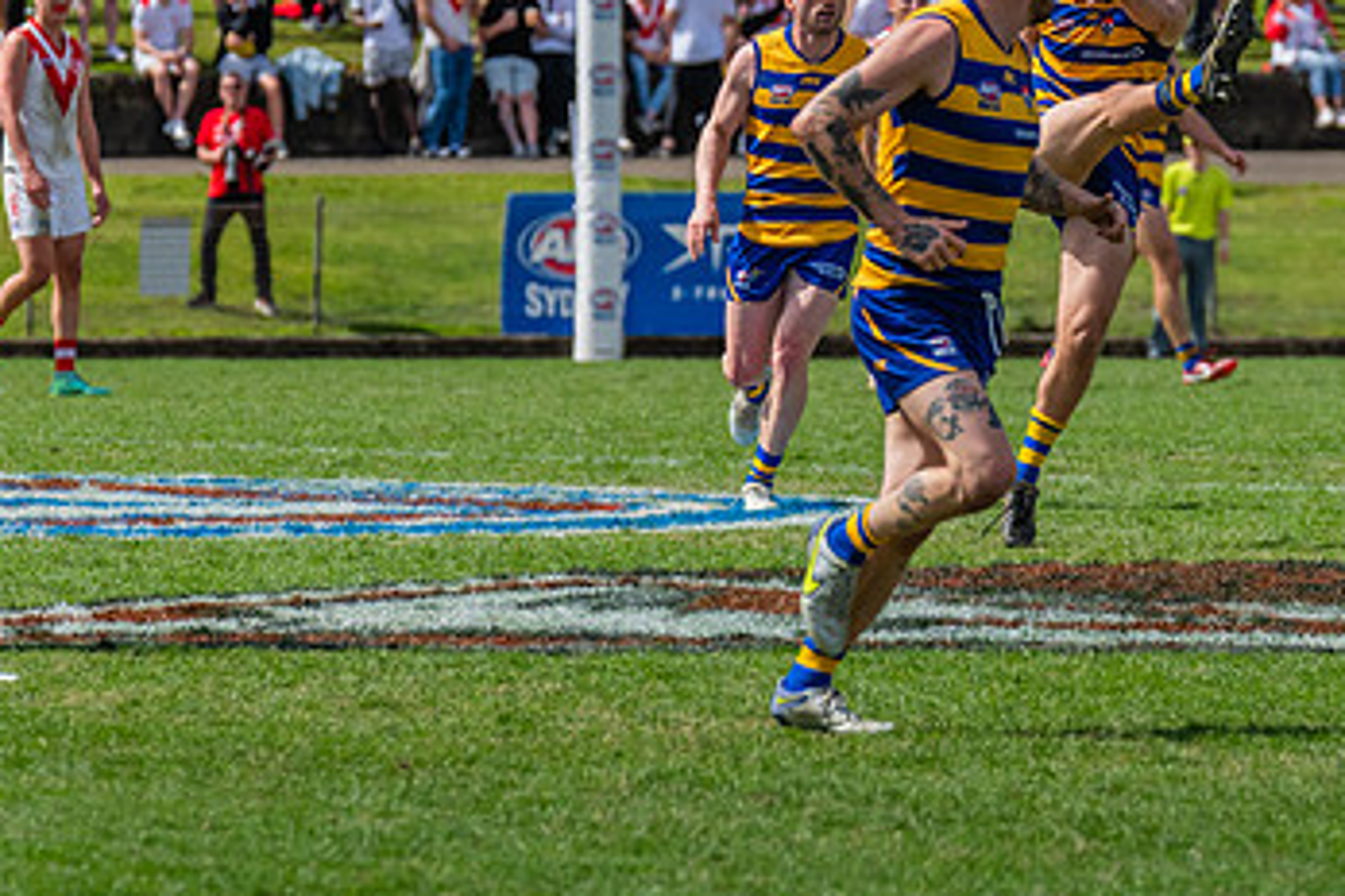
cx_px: 1036
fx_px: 19314
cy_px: 286
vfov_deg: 2.7
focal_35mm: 517
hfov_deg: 4.0
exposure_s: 1/1600
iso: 800
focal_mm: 310
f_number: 8
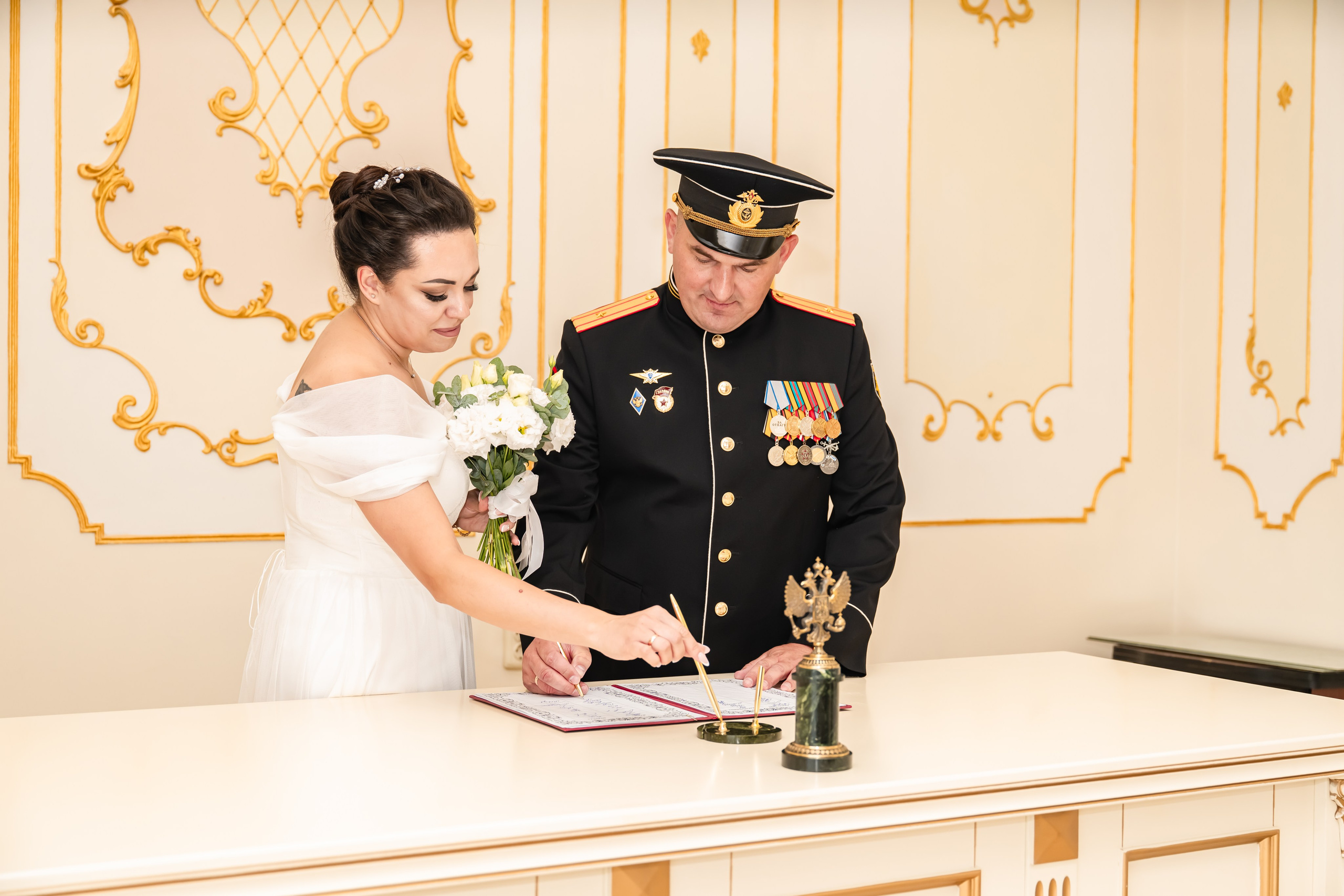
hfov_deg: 42.7
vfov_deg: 29.2
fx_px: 1717
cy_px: 448
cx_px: 672
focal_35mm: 46
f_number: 3.5
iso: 500
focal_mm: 46
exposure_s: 1/250
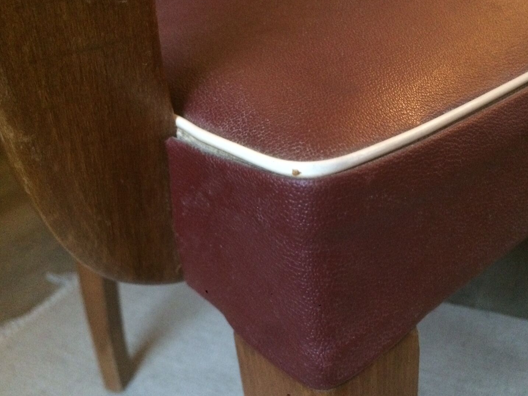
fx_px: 503
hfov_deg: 55.3
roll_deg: +3.9
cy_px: 216
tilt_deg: -26.4
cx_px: 277
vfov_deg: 42.9
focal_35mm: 33
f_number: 2.2
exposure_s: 1/17
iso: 500
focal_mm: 4.15
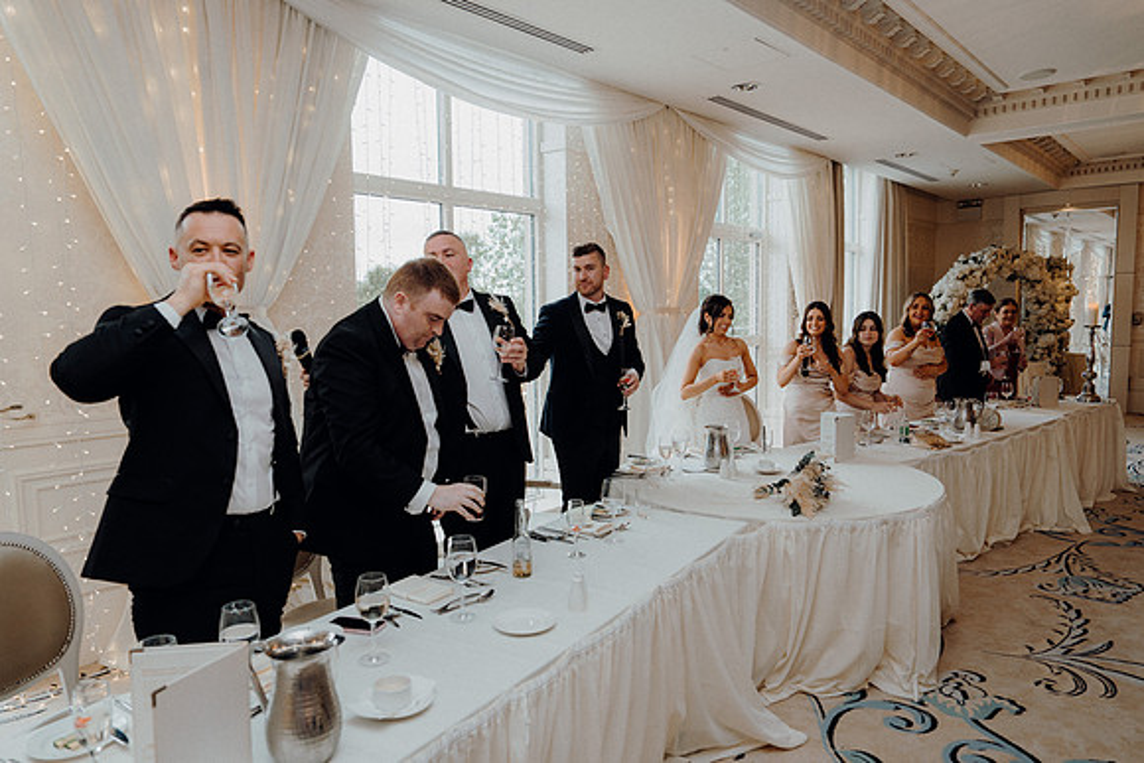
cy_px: 382
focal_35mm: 24
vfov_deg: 53.2
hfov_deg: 73.7
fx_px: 763
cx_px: 572
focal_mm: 24
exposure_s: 1/160
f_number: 3.5
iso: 640
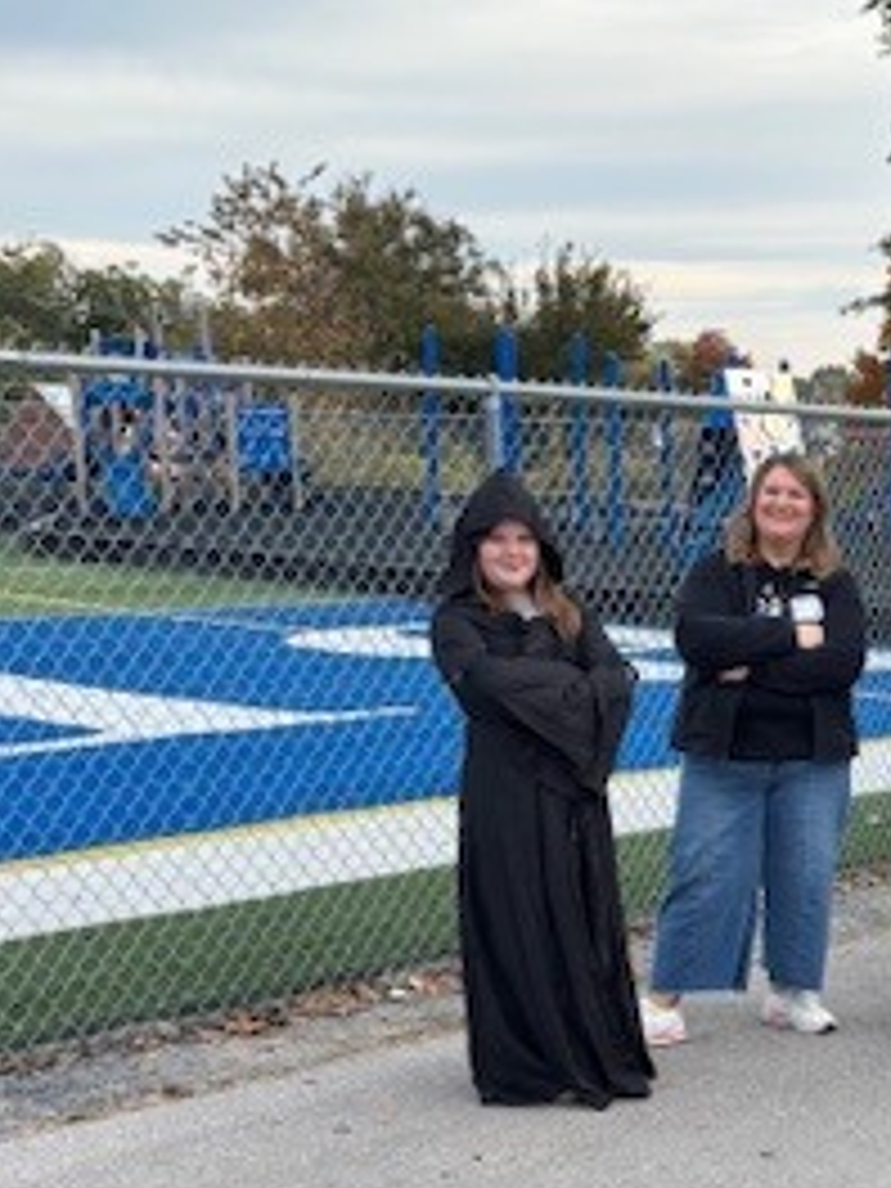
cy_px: 958
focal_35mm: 63
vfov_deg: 30.0
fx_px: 2162
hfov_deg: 22.4
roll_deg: -1.0
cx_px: 900
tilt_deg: -14.0
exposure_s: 1/988
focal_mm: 5.96
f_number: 1.6
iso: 50
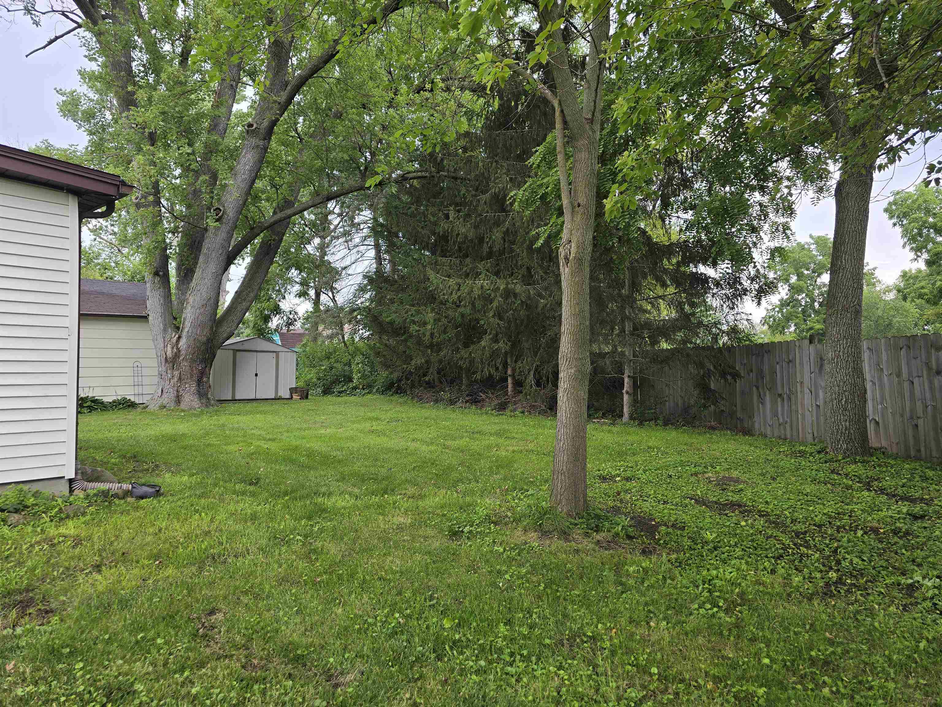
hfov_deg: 73.9
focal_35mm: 23
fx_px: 626
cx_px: 471
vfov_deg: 58.9
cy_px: 354
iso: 16
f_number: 1.7
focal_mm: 6.3
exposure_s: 1/180
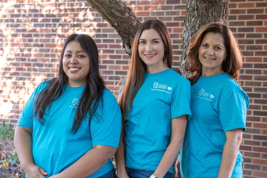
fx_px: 519
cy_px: 89
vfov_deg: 19.5
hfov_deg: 28.8
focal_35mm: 70
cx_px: 134
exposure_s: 1/40
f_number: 5.6
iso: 400
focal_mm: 70
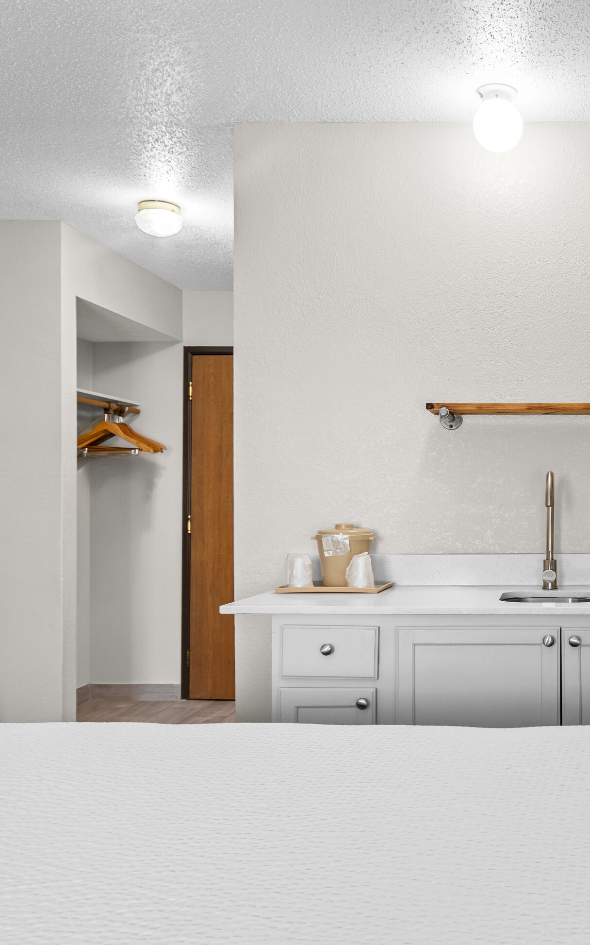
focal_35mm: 33
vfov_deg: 58.1
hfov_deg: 35.6
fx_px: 849
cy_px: 467
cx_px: 550
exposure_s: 1/2
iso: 125
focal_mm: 14
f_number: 9
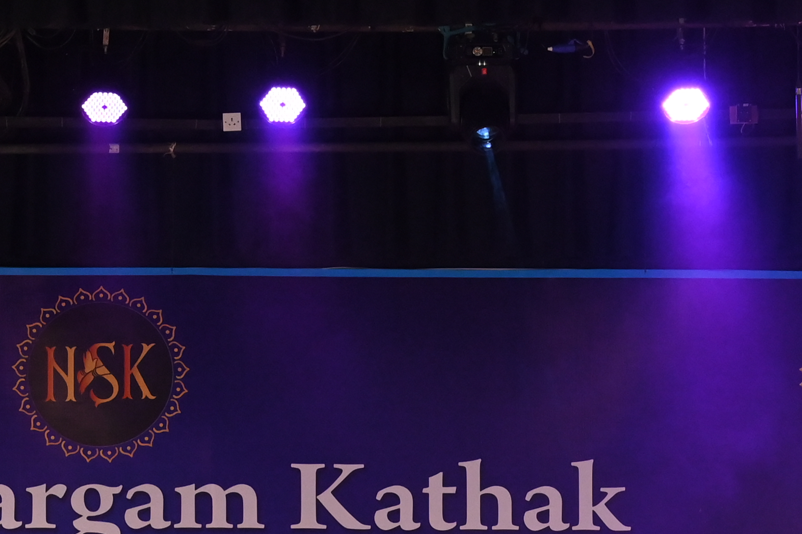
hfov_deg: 9.9
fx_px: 4609
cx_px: 129
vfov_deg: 6.6
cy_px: 419
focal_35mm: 207
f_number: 5.6
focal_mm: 57
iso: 2500
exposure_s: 1/200
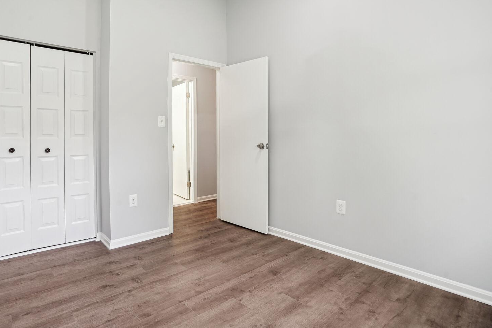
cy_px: 135
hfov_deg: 86.6
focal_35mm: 19
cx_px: 220
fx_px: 260
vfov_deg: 64.1
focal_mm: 16
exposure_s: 1/10
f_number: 8
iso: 200
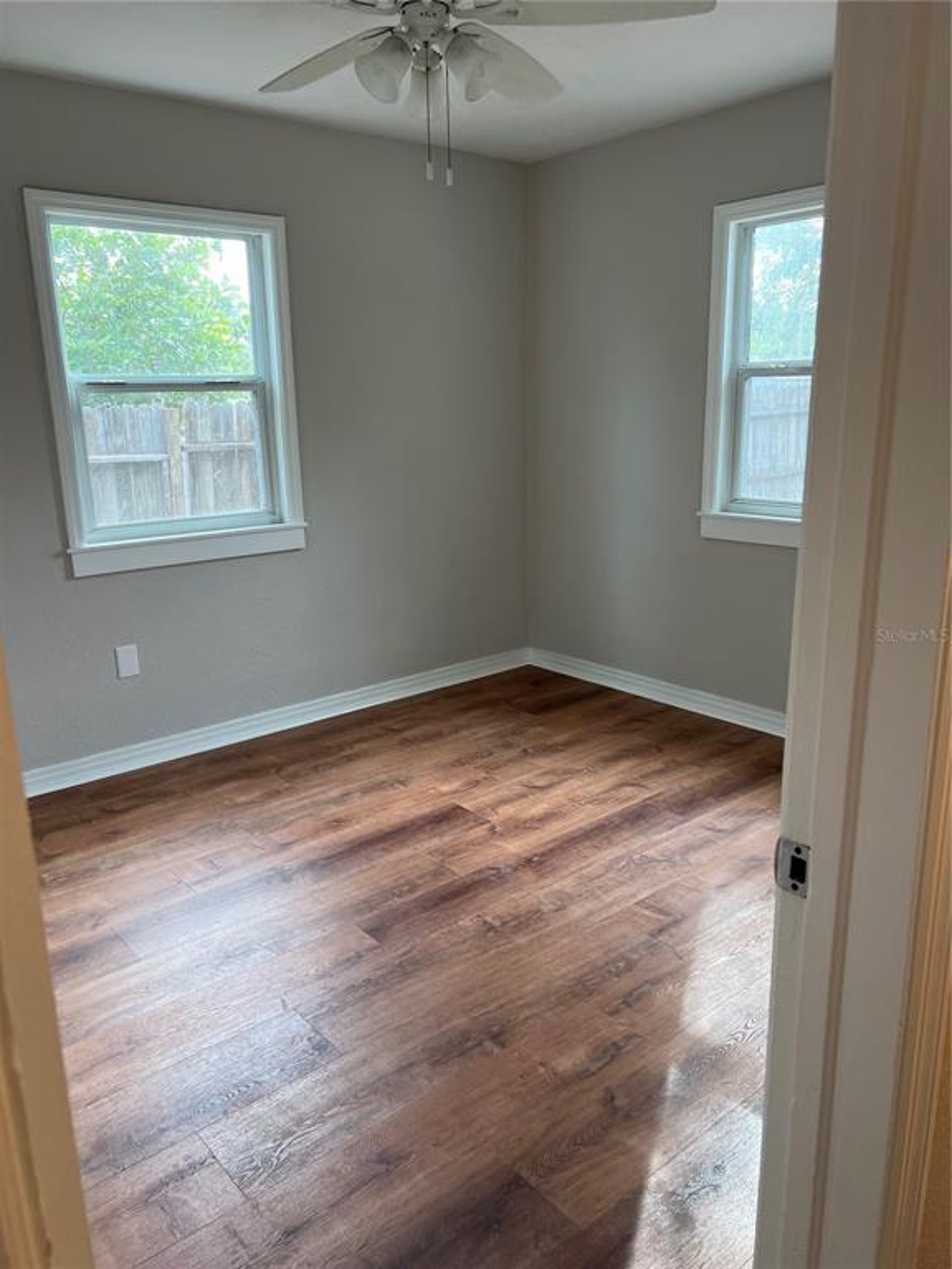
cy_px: 634
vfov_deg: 67.3
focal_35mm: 26
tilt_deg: -13.9
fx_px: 953
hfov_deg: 53.1
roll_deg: +1.5
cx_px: 476
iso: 64
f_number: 1.5
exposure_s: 1/141
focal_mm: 5.7
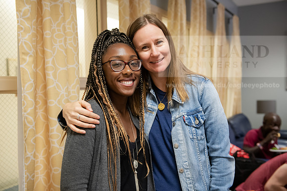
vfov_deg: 33.4
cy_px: 96
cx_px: 144
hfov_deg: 48.4
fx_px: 319
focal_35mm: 40
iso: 2500
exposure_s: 1/200
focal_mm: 40
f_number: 3.5
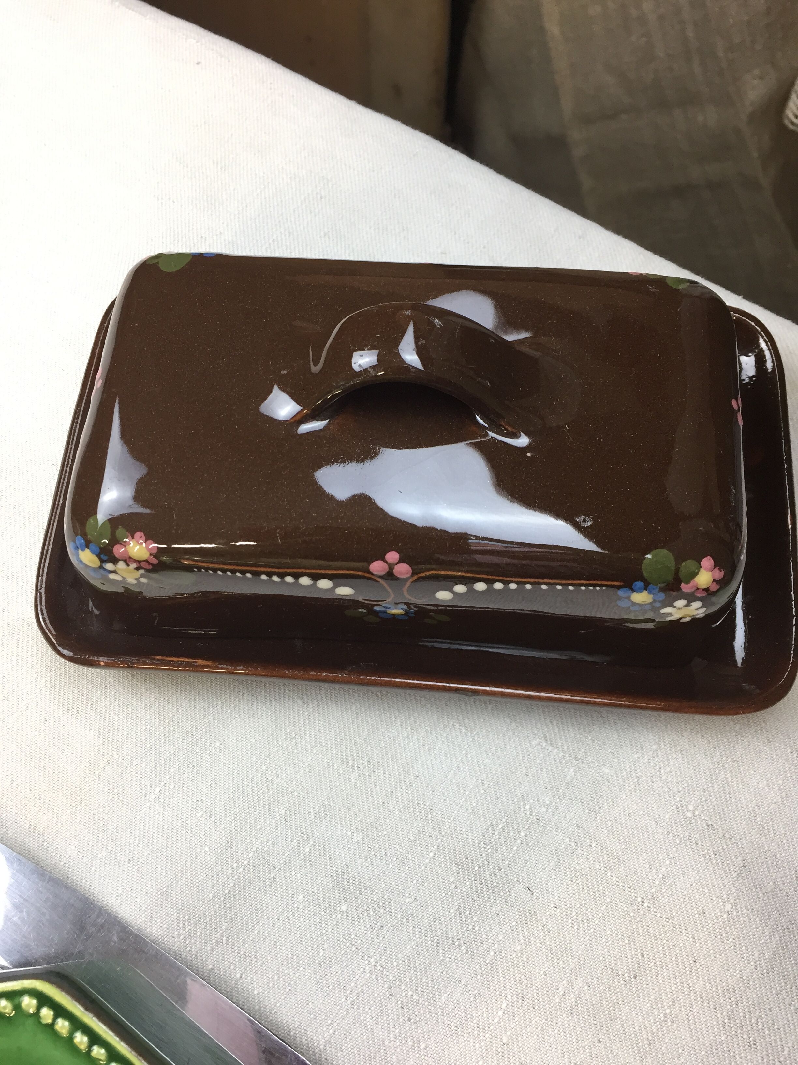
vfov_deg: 61.7
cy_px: 532
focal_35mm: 29
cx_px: 399
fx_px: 891
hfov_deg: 48.2
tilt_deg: -68.1
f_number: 2.2
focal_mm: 4.15
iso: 40
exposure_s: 1/33
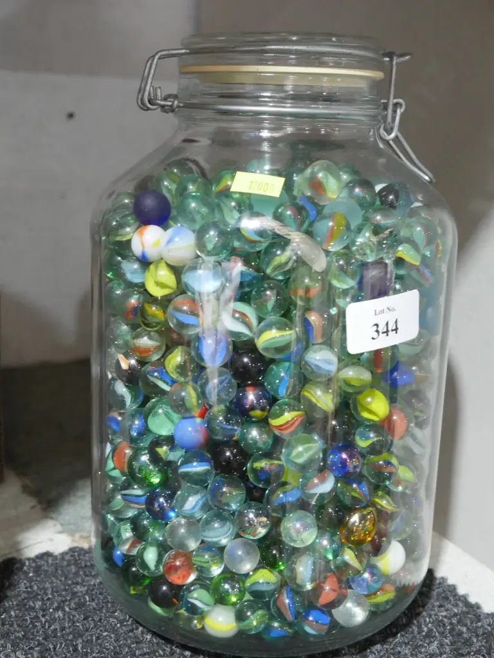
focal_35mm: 46
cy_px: 329
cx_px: 247
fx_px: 875
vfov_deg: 41.2
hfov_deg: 31.5
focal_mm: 23
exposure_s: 1/60
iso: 3200
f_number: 5.1
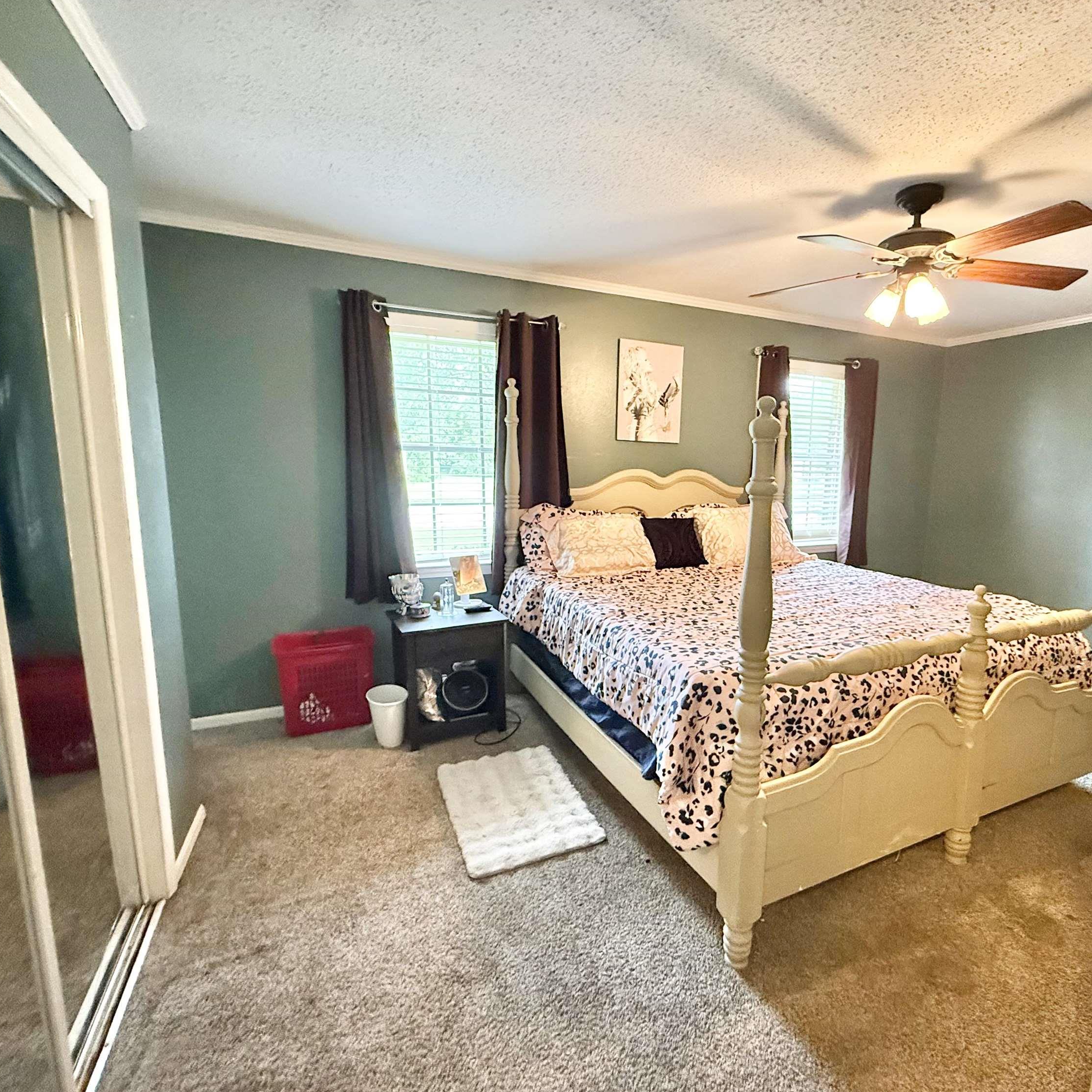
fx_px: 607
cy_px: 558
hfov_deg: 83.3
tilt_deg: -9.4
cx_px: 634
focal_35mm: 17
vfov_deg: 84.0
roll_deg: -1.5
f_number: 2.2
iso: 800
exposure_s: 1/60
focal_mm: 2.22
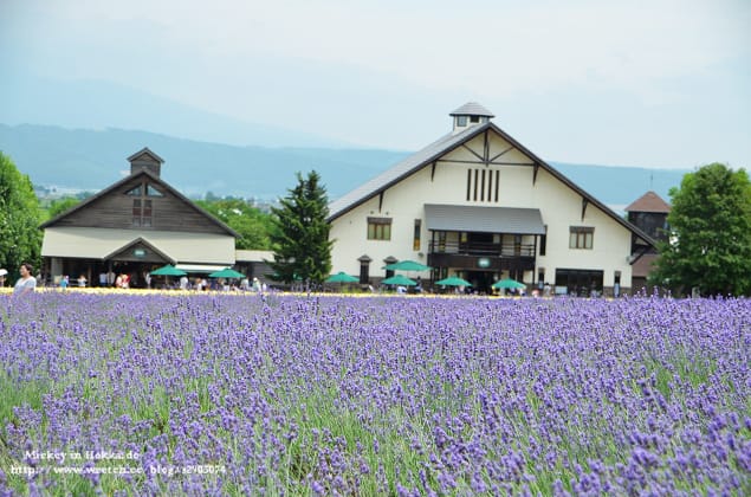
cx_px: 376
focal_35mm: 90
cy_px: 248
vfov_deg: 15.1
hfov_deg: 22.7
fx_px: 1873
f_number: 5.6
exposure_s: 1/2500
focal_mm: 60
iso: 1000
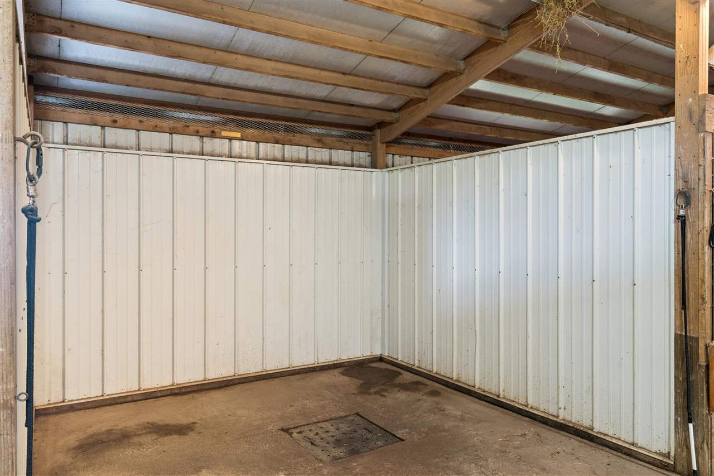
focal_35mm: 25
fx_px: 496
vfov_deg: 51.3
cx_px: 357
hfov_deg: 71.5
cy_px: 238
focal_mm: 25
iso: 400
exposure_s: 1/3.33
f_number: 8
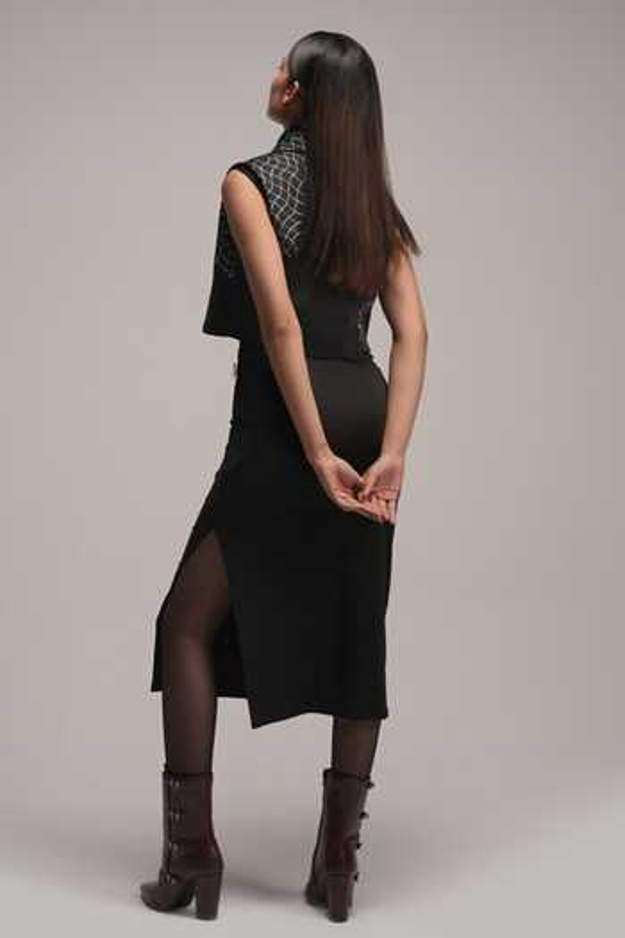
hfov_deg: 27.9
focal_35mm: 48
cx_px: 312
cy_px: 469
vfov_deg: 40.8
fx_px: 1260
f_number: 4.5
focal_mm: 48.4
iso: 640
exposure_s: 1/160
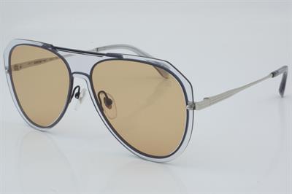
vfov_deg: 18.2
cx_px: 146
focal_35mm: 75
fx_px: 608
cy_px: 97
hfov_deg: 27.0
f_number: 32
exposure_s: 1/3
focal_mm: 50
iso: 100
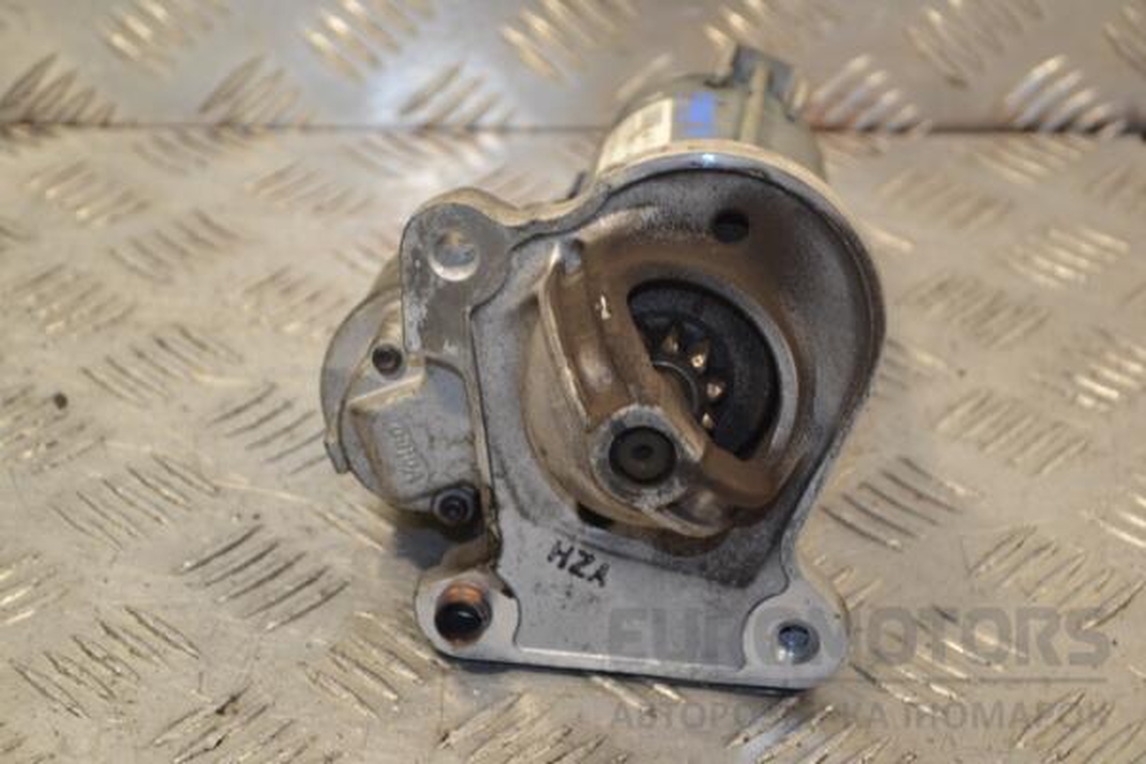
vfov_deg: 16.6
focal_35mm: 82
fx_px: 2626
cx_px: 573
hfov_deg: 24.6
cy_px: 382
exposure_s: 1/60
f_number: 5.6
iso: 400
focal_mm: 55
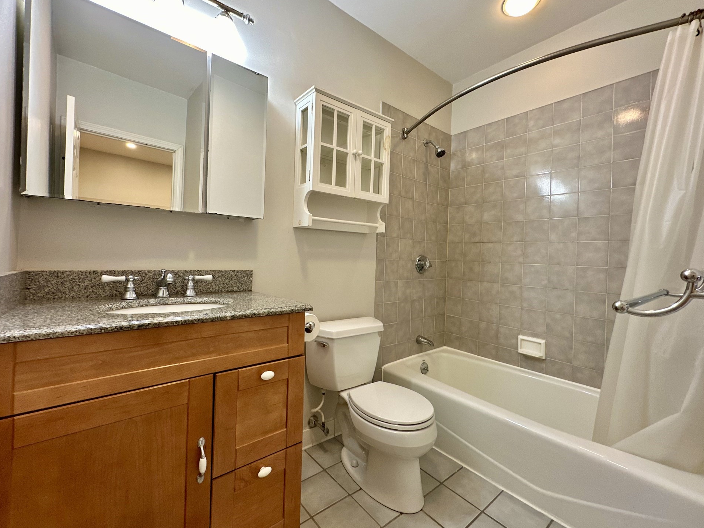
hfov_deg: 98.2
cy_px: 255
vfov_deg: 81.7
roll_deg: -1.5
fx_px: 305
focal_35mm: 15
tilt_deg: +0.7
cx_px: 349
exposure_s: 1/60
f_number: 2.2
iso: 160
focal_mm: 2.22
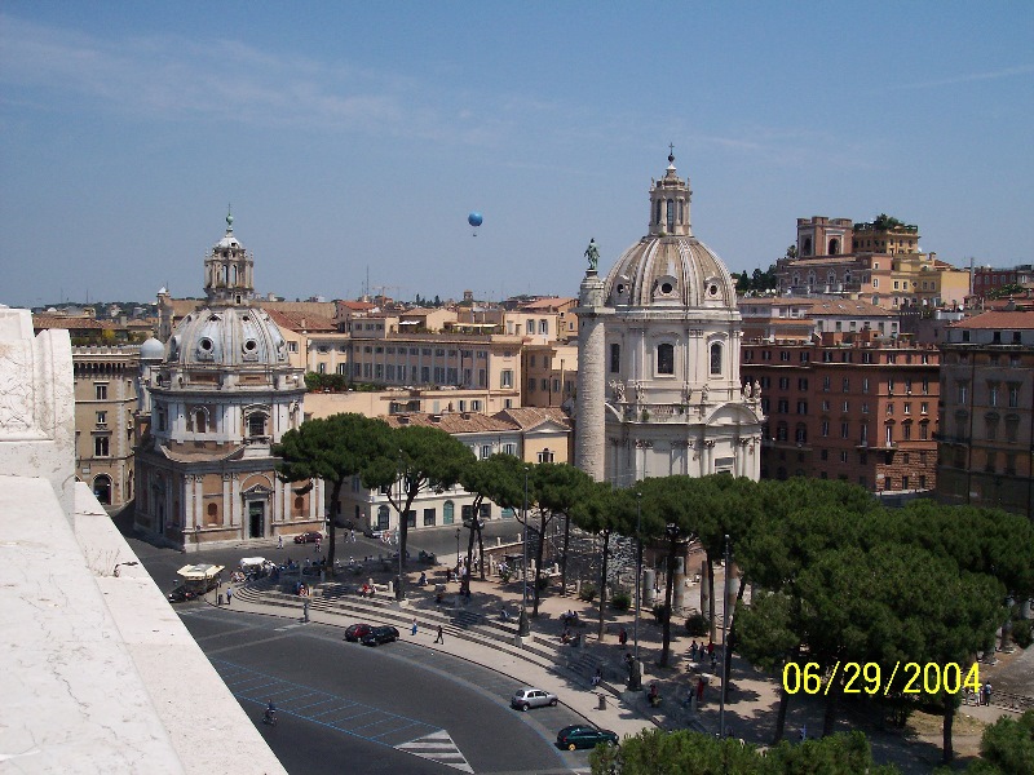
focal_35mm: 38
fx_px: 1135
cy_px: 388
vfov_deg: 37.7
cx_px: 517
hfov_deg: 49.0
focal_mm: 8
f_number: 4.8
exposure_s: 1/1000
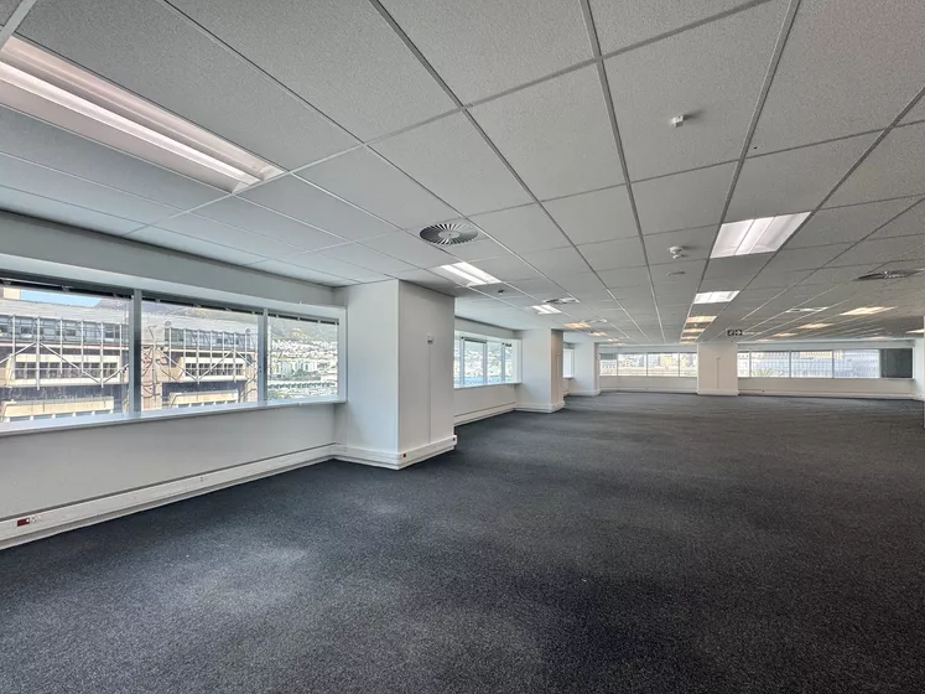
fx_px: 401
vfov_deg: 81.7
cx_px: 443
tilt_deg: +0.8
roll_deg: +0.3
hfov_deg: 98.1
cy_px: 367
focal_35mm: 15
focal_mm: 2.22
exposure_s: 1/99
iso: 64
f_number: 2.2
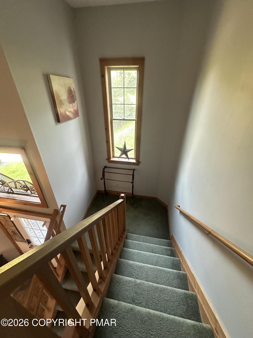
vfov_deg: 102.1
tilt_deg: -31.1
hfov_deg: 85.7
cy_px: 169
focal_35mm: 14
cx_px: 126
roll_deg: -0.5
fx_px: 136
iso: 640
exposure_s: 1/60
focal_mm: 2.22
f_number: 2.2
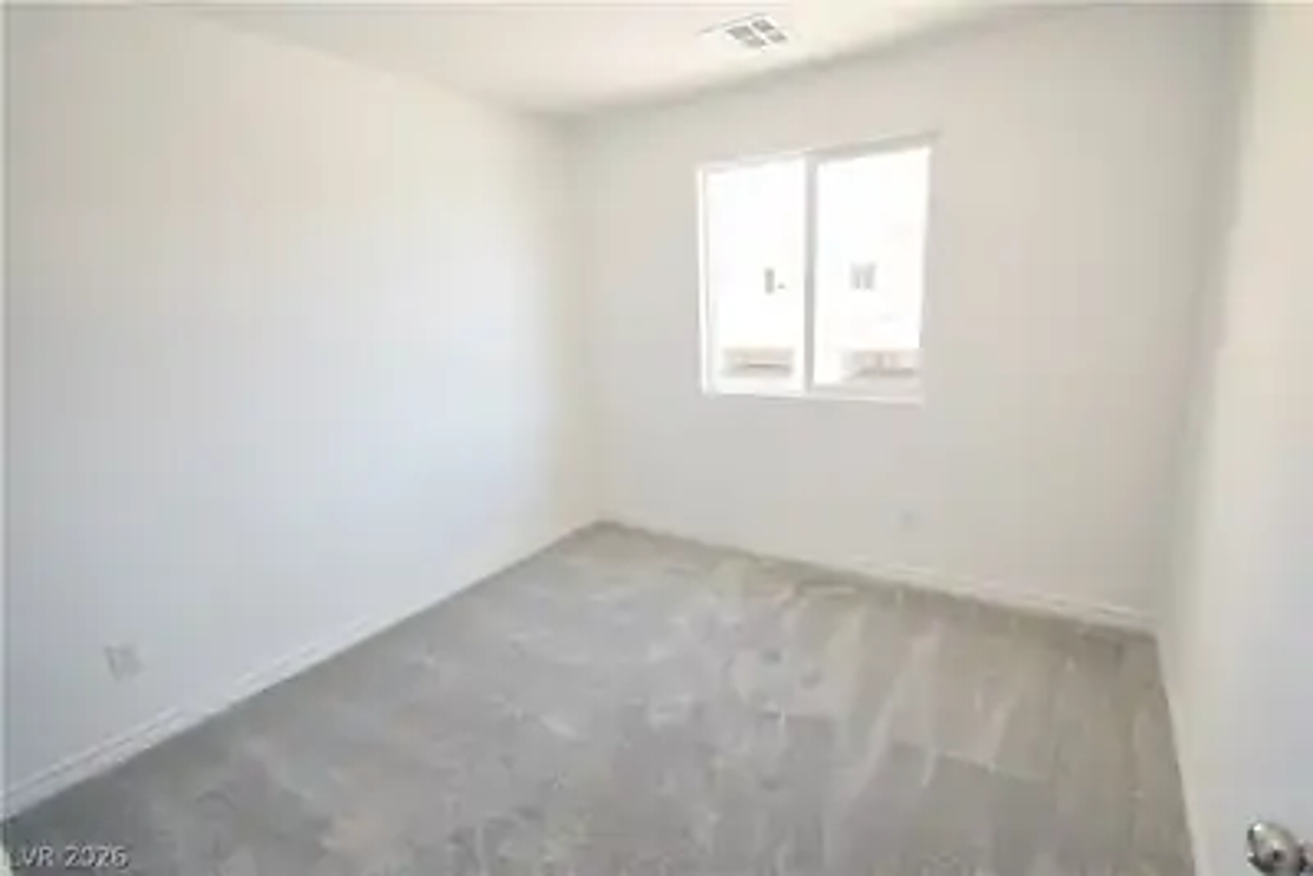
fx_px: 602
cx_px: 656
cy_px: 438
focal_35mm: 16
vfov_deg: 72.1
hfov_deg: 95.0
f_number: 5.6
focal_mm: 11
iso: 400
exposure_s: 1/40
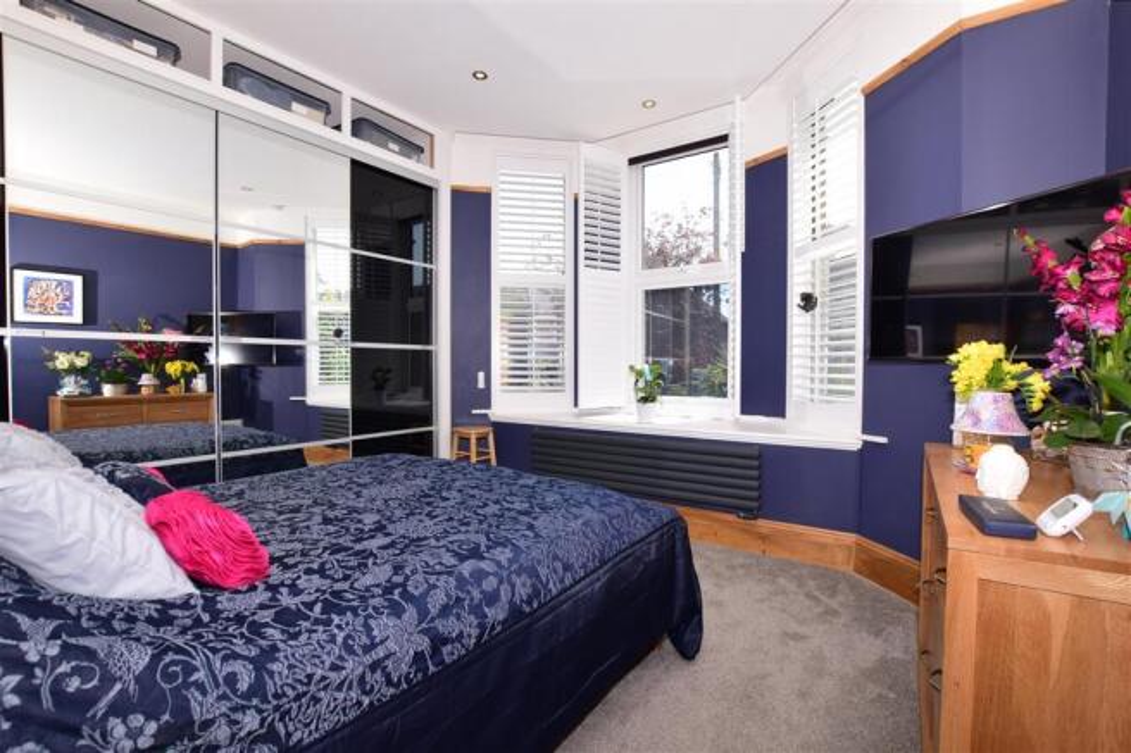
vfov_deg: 77.3
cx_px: 566
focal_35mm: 15
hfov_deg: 100.4
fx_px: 471
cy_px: 376
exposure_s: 1/200
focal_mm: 10
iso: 400
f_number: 13
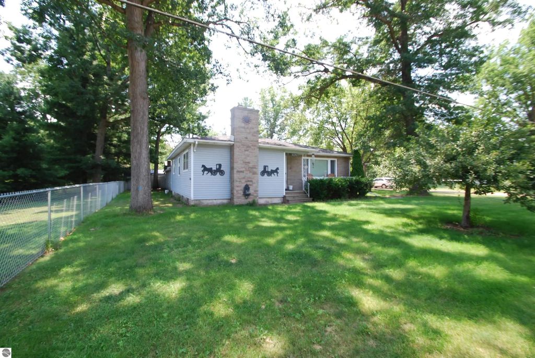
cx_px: 268
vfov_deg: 77.5
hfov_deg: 100.3
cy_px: 179
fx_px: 223
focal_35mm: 15
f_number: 5.6
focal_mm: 10
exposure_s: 1/125
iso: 180
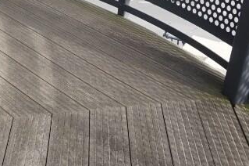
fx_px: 532
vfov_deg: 17.0
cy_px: -27
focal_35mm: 77
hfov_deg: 24.7
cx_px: -16
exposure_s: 1/100
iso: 160
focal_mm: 16
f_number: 7.1
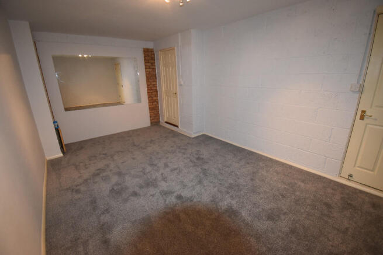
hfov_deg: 100.4
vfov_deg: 77.4
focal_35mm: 15
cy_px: 128
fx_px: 160
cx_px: 192
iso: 1000
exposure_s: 1/60
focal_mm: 10
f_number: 4.5
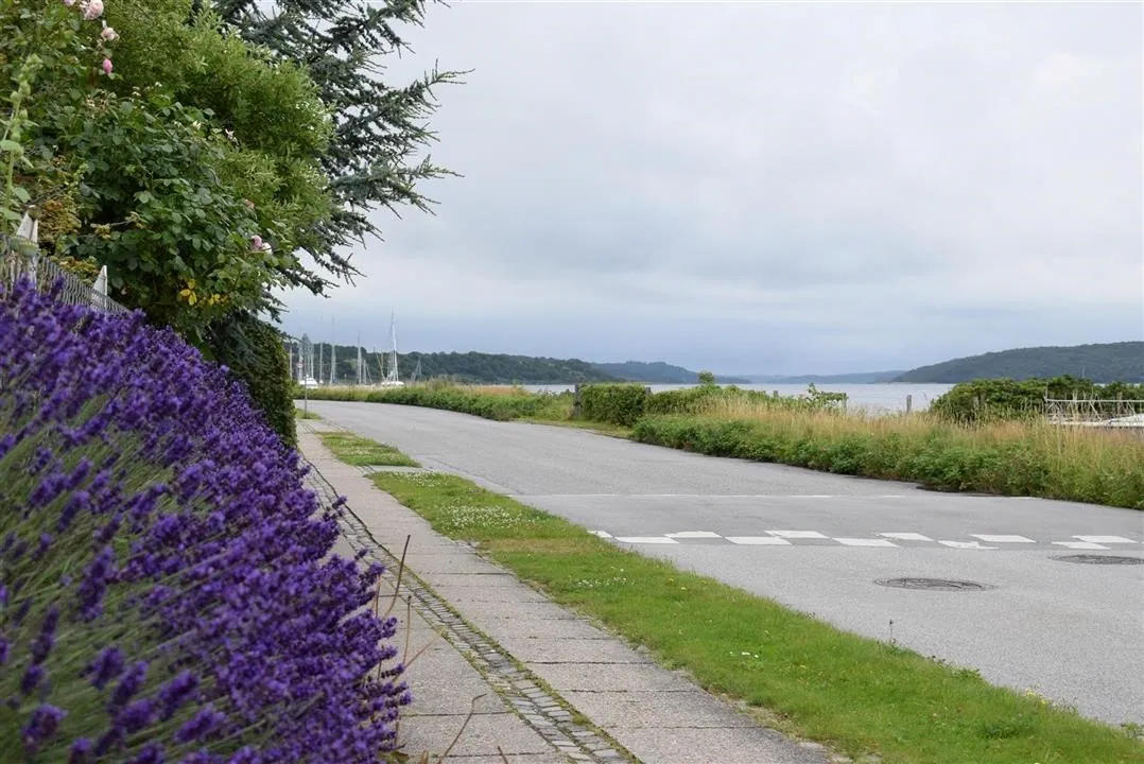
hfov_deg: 35.0
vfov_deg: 23.8
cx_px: 572
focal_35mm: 57
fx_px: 1812
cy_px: 382
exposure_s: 1/320
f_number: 9
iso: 200
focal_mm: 38
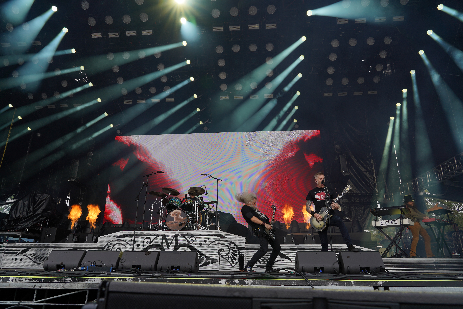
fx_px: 309
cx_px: 232
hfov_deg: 73.7
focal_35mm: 24
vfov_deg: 53.1
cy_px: 154
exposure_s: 1/125
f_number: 8
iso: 100
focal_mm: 24
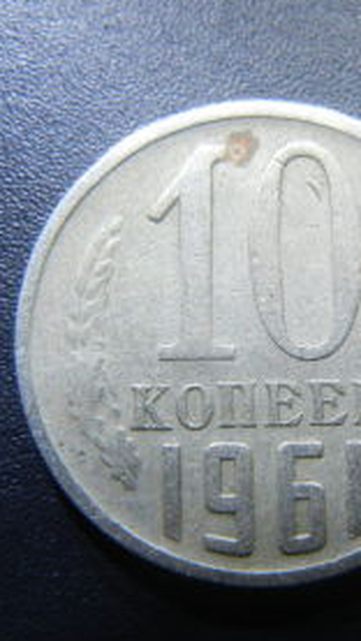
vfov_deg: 39.8
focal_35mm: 52
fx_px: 884
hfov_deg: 22.8
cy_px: 347
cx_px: 278
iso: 160
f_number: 3.5
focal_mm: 5.4
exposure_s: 1/84.1
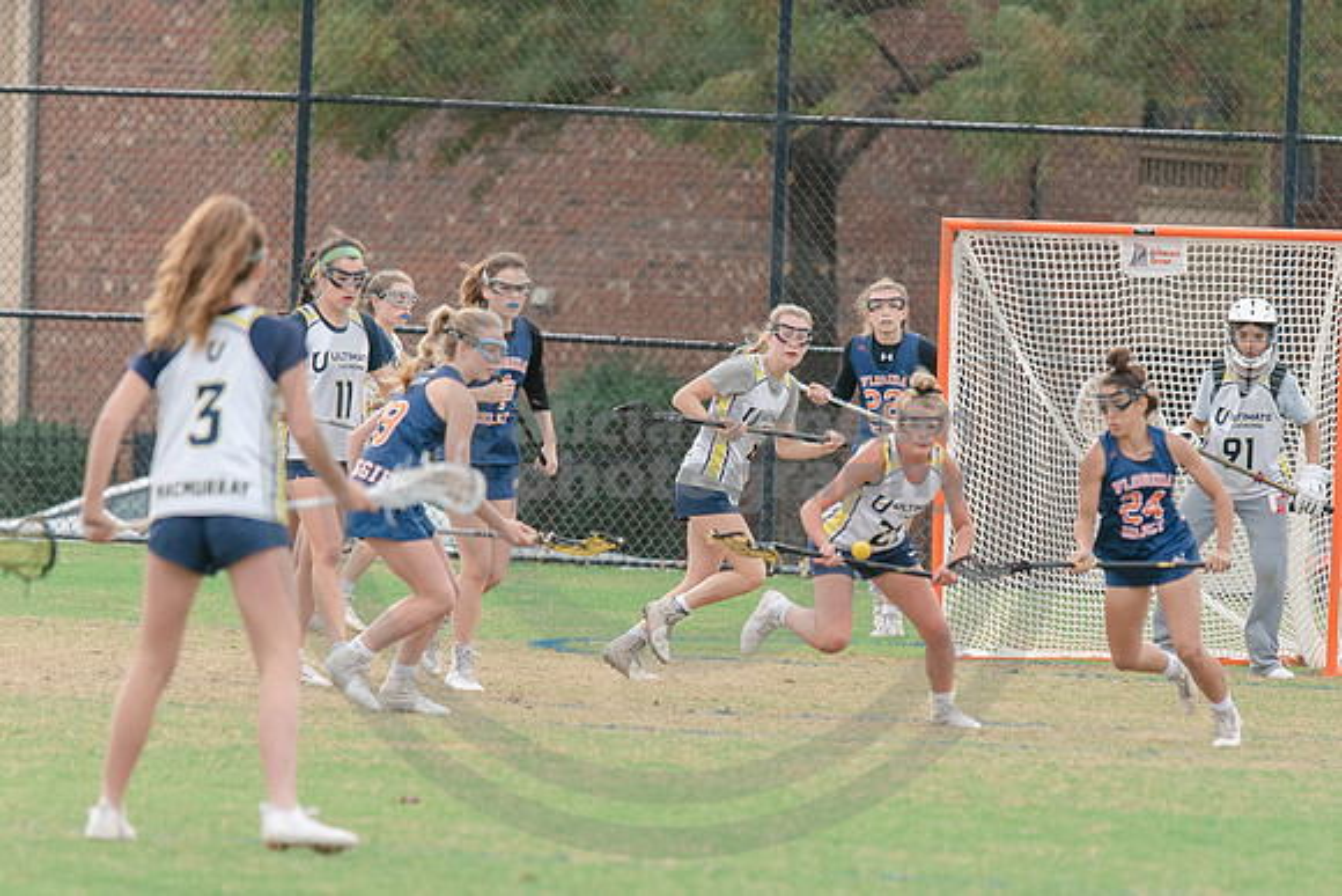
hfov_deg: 4.0
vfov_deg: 2.7
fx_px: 19106
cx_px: 832
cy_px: 587
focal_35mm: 512
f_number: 2.8
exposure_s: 1/1250
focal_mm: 200
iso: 450
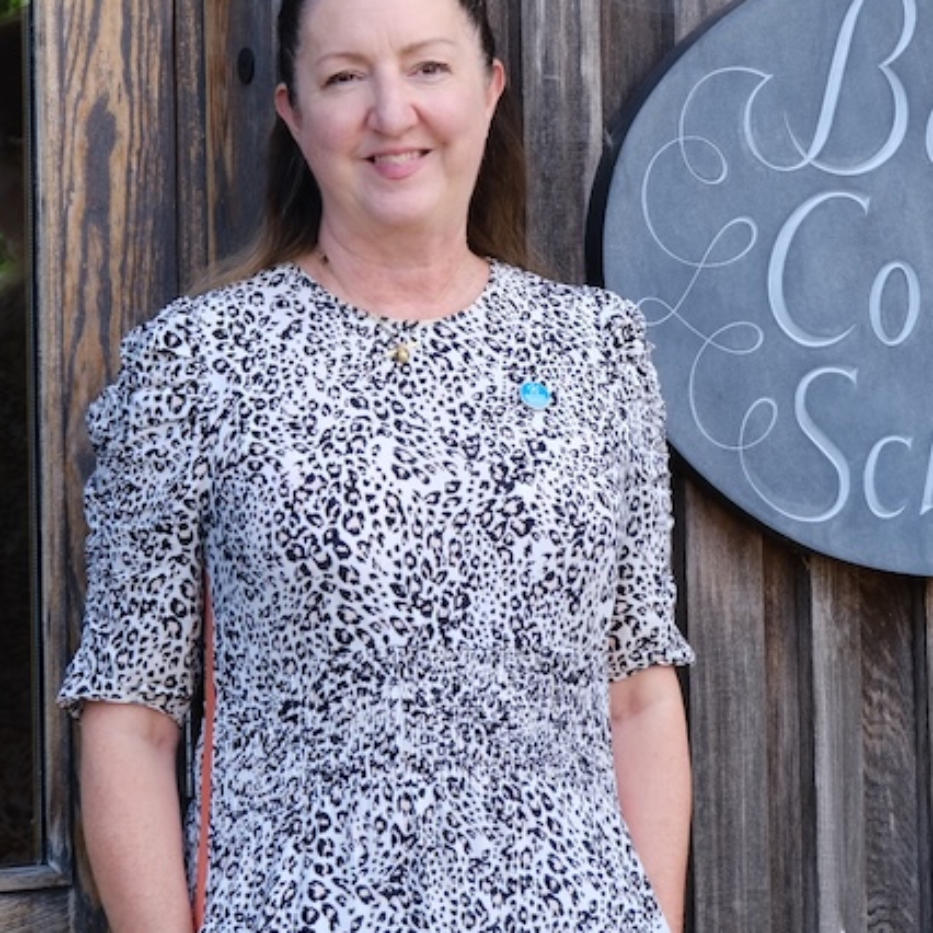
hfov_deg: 15.7
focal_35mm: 111
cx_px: 609
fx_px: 3385
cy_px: 261
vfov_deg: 15.6
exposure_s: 1/140
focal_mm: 38.9
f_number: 4.5
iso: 160
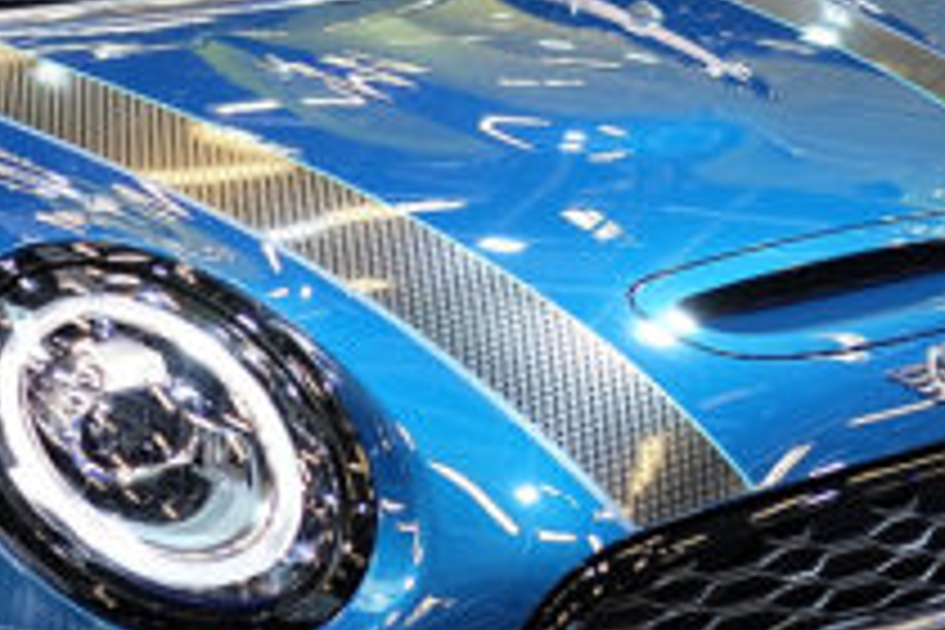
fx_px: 3360
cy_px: 338
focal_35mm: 128
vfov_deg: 10.7
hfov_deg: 15.9
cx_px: 144
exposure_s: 1/250
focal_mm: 23
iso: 800
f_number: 2
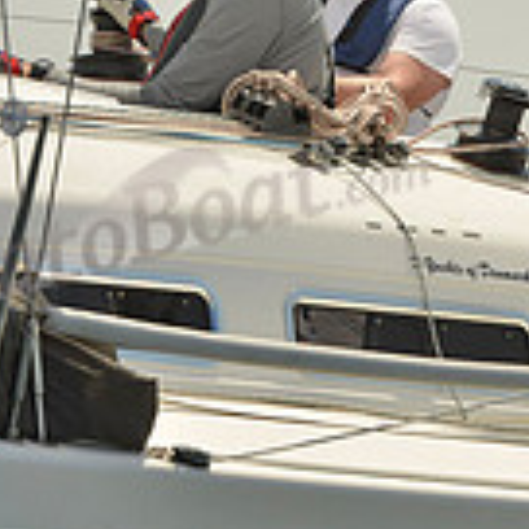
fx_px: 9734
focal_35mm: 563
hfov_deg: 3.1
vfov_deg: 3.1
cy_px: 375
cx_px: 634
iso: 200
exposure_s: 1/1250
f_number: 8
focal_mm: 155
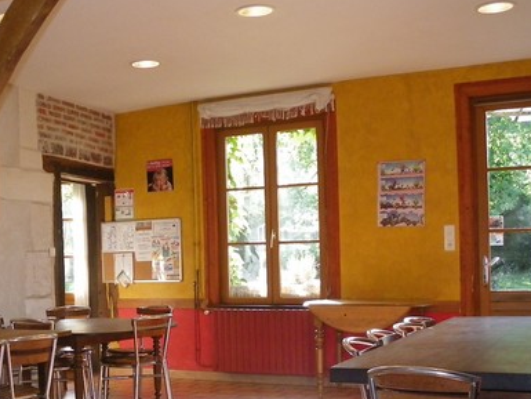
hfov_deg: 34.7
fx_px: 829
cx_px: 128
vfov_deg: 26.8
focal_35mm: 54
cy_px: 278
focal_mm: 4.6
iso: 200
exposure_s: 1/80
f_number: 2.8
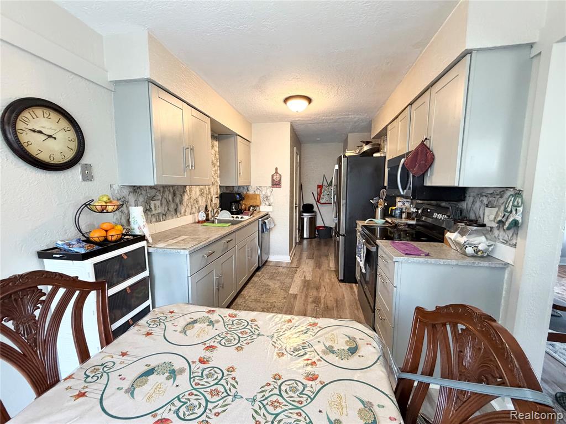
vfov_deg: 85.7
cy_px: 212
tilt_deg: -7.4
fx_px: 229
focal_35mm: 14
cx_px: 283
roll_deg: -1.2
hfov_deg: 102.1
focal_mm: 2.22
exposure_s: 1/60
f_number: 2.2
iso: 400
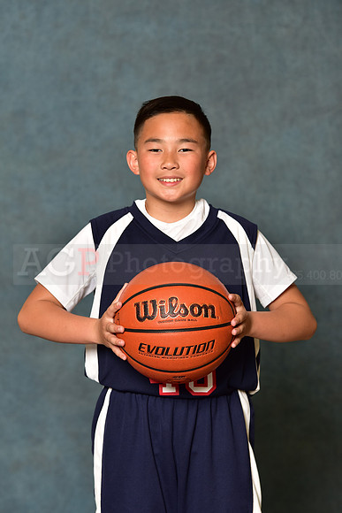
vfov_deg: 17.1
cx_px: 171
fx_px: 1709
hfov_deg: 11.4
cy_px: 256
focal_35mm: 120
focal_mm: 120
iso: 320
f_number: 4.5
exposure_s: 1/200
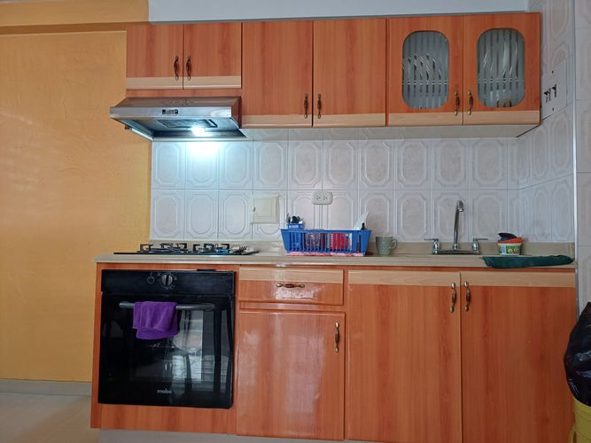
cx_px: 296
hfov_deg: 69.4
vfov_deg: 54.9
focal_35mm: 25
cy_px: 222
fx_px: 427
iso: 320
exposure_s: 1/50
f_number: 1.8
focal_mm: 4.65
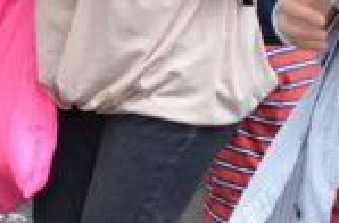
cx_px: -441
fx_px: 1744
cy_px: 2
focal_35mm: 186
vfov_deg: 7.3
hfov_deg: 9.9
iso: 160
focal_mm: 18
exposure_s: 1/125
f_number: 5.6
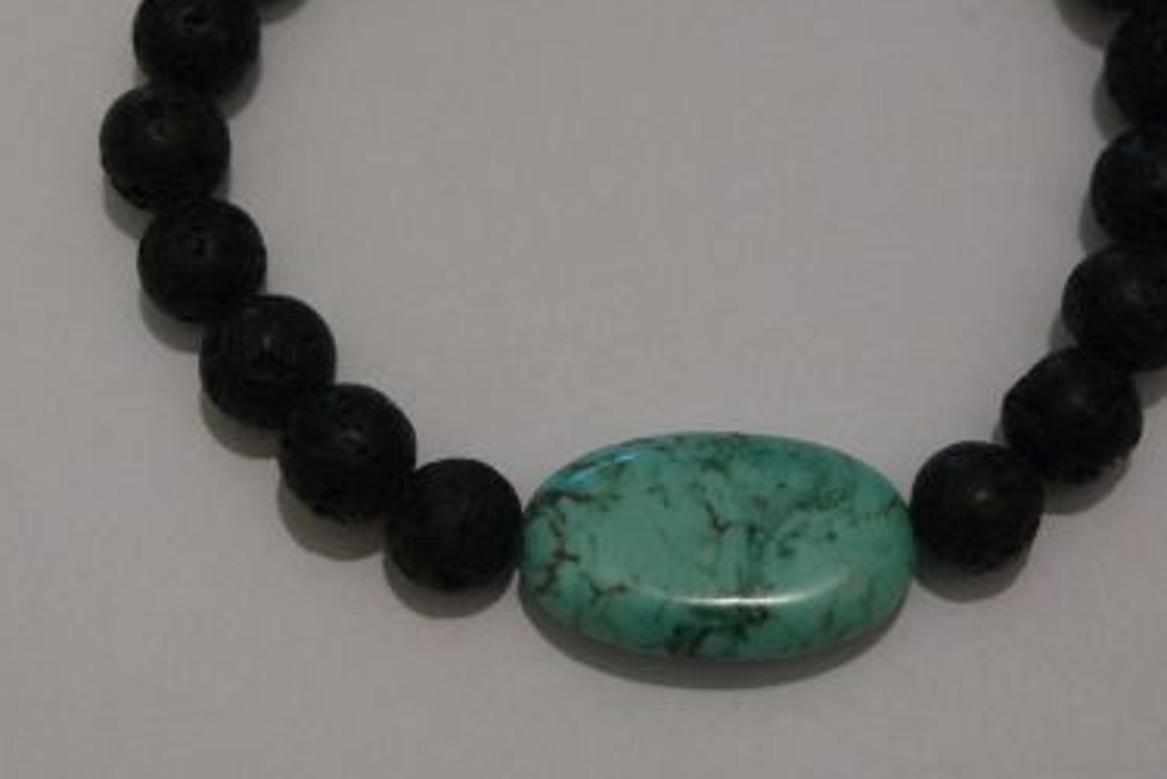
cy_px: 189
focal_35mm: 102
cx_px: 652
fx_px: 3308
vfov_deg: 13.4
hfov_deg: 20.0
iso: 3200
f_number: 5.6
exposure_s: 1/60
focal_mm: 42
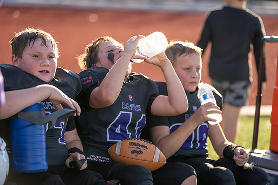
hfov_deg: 13.9
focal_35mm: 148
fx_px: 1143
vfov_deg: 9.3
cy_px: 92
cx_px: 139
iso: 100
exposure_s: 1/640
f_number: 2.8
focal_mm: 148
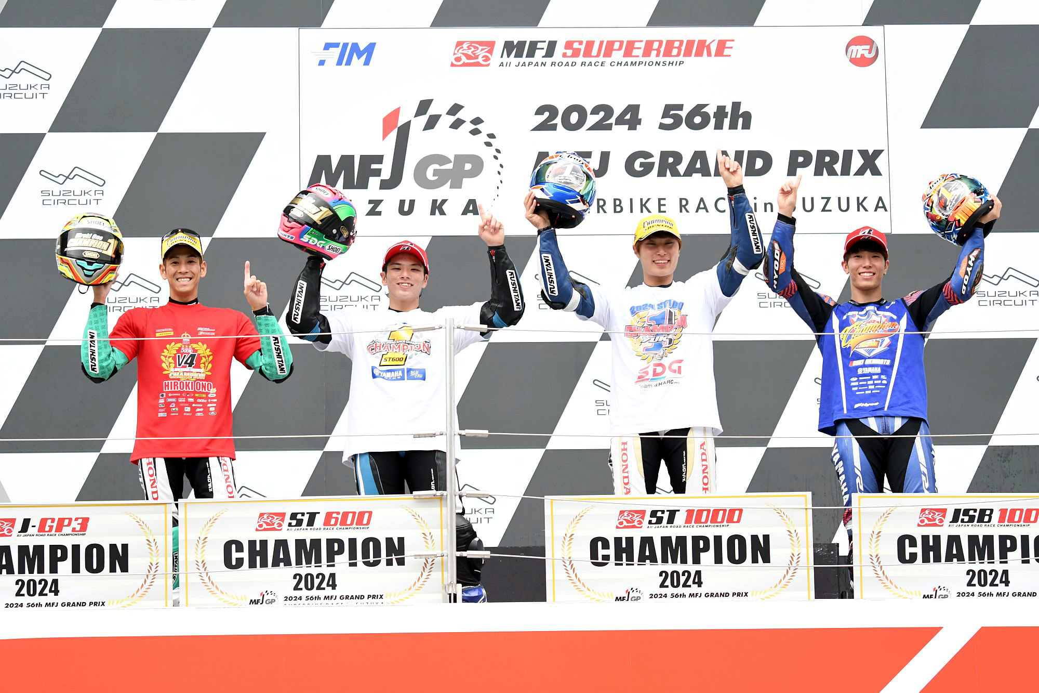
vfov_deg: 9.1
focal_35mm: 150
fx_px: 4328
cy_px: 346
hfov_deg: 13.7
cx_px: 520
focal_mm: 100
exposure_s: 1/160
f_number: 5
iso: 1250
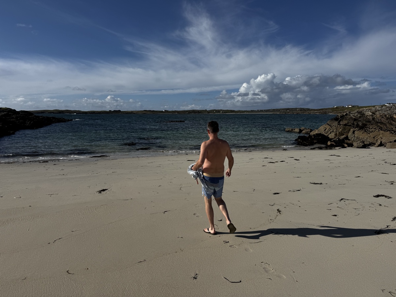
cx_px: 198
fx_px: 275
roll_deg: -1.8
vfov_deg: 56.8
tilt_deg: -10.5
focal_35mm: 24
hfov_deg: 71.6
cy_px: 148
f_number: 1.78
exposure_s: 1/10417
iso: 80
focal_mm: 6.76
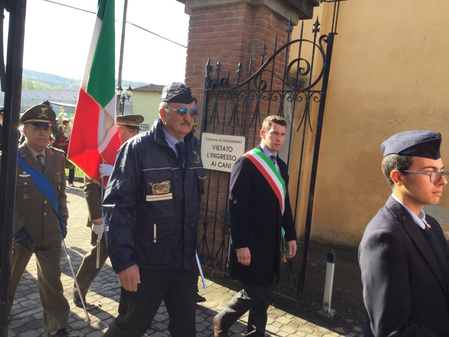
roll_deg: -4.8
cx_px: 224
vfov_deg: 45.4
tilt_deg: -8.5
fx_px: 402
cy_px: 168
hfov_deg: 58.4
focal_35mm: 31
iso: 25
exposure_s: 1/331
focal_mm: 3.3
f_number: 2.4
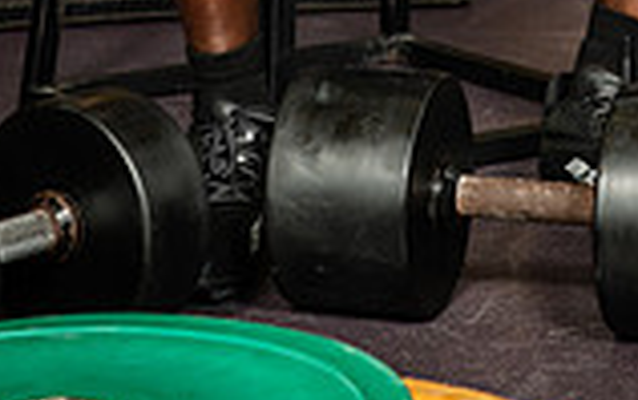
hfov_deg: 12.4
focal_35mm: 168
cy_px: -477
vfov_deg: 7.4
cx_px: 444
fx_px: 2923
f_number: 5.6
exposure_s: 1/250
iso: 500
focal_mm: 58
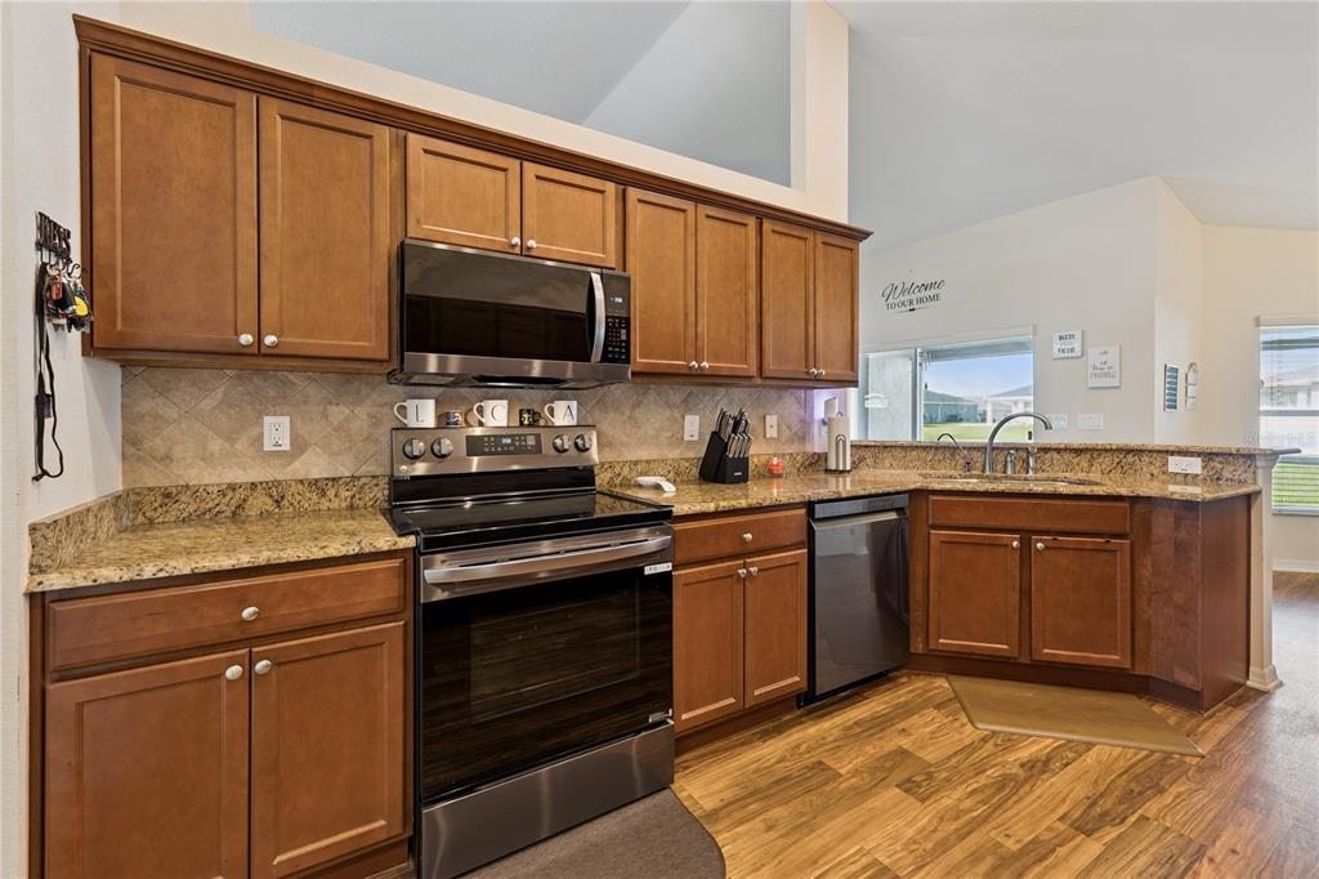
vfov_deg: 77.3
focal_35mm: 15
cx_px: 660
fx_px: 549
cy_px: 440
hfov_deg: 100.4
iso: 100
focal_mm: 10
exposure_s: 1/8
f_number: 2.8
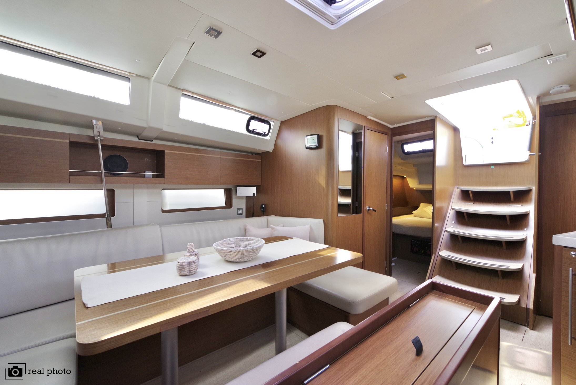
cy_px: 192
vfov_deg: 77.4
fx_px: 240
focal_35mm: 15
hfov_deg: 100.4
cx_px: 288
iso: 1600
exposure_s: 1/25
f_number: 13
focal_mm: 15
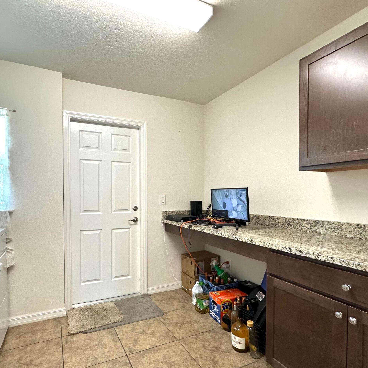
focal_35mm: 19
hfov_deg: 77.1
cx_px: 153
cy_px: 201
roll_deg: +0.0
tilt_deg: -1.6
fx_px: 229
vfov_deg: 77.5
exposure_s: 1/120
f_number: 2.2
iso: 160
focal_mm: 2.22
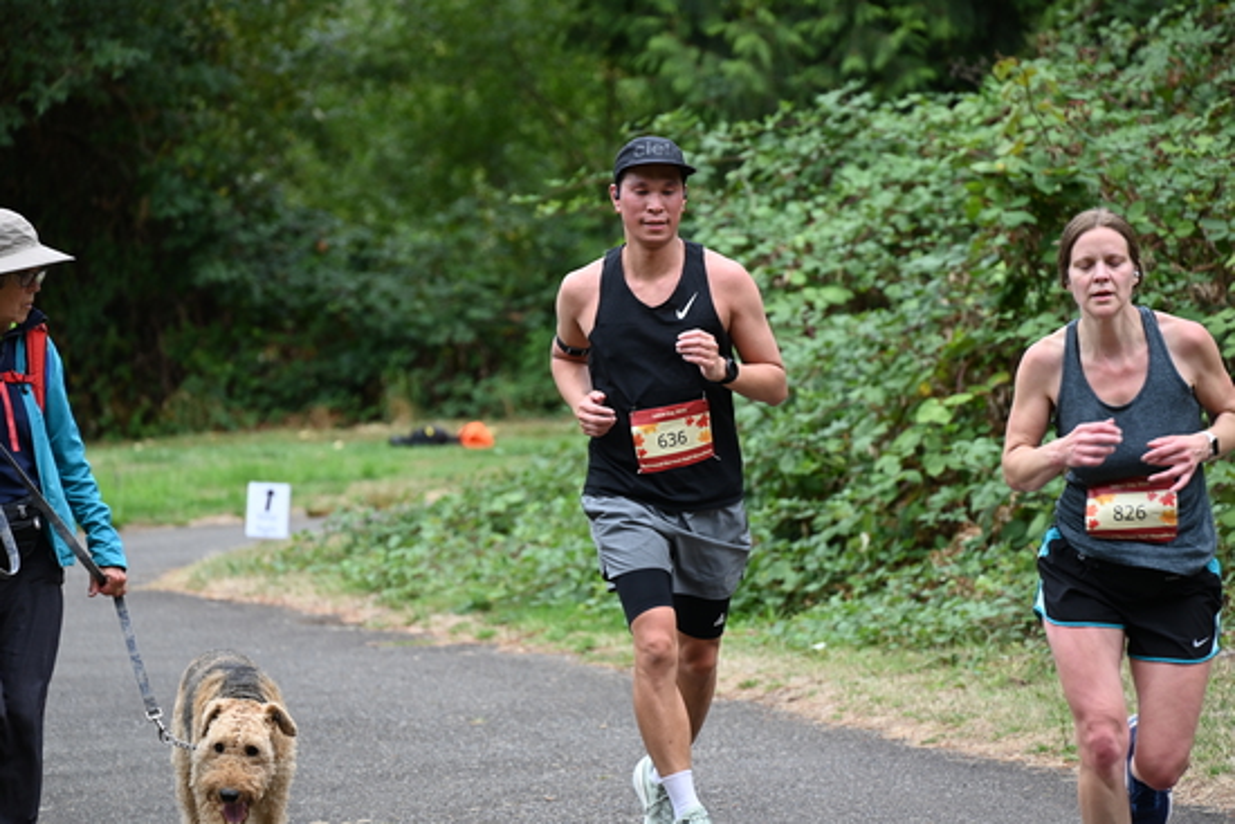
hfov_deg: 10.3
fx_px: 6862
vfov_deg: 6.9
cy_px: 412
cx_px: 618
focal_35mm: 200
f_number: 6.3
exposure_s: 1/250
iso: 400
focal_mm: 200
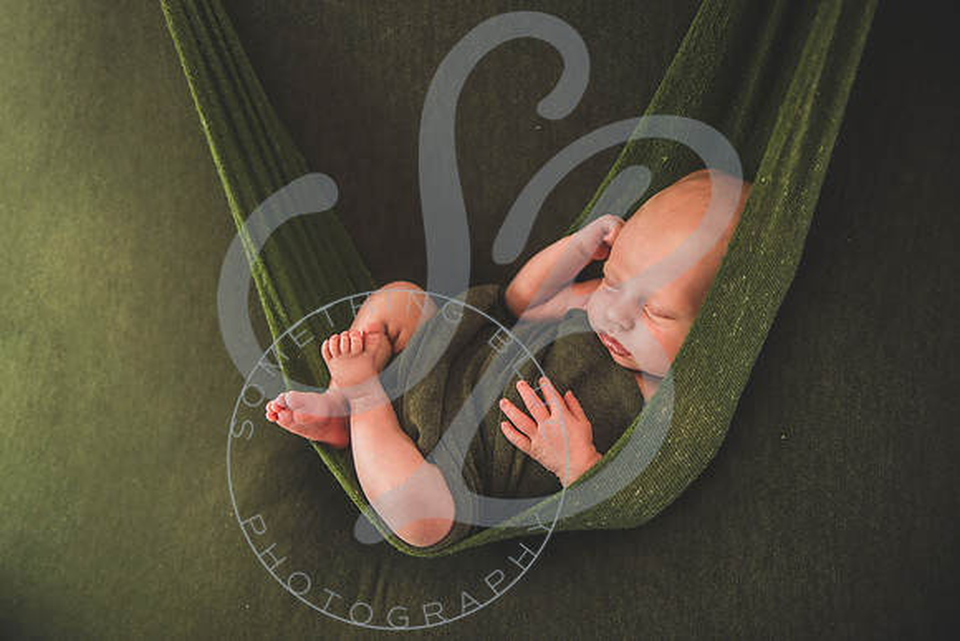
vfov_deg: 53.2
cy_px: 320
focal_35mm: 24
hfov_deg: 73.7
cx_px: 480
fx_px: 640
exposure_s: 1/125
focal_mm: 24
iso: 400
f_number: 2.8
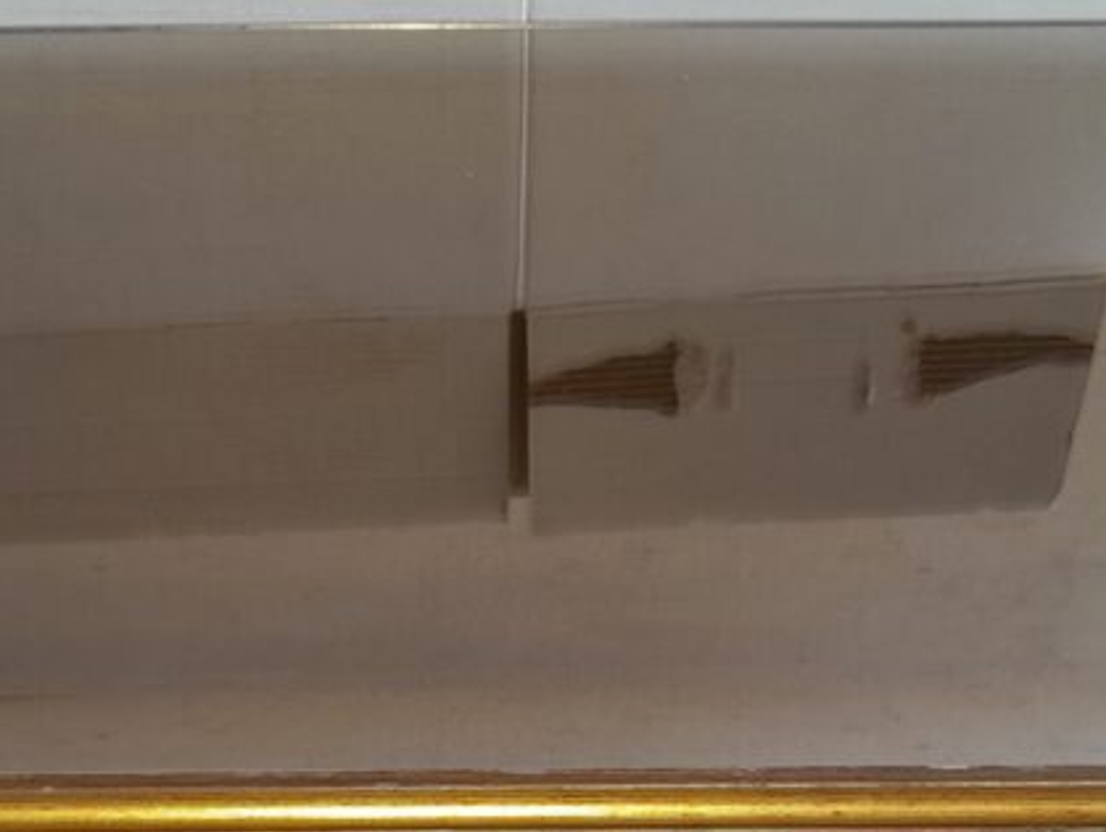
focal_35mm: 33
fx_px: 1055
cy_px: 495
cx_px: 457
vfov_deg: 42.8
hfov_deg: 55.0
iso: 100
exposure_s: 1/50
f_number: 1.8
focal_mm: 4
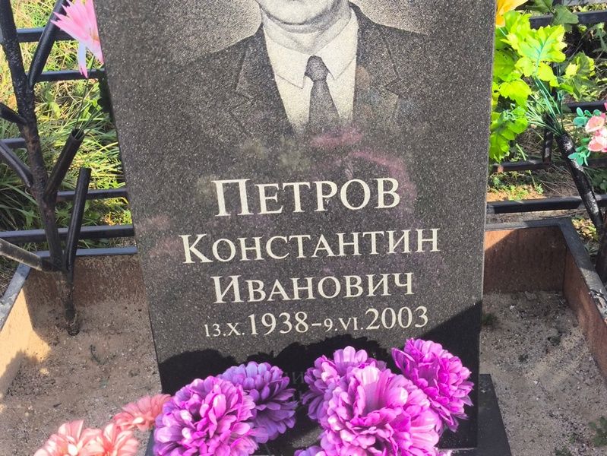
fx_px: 877
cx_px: 304
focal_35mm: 50
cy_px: 228
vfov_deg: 29.1
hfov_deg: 38.2
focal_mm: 4.71
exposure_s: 1/515
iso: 50
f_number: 1.7
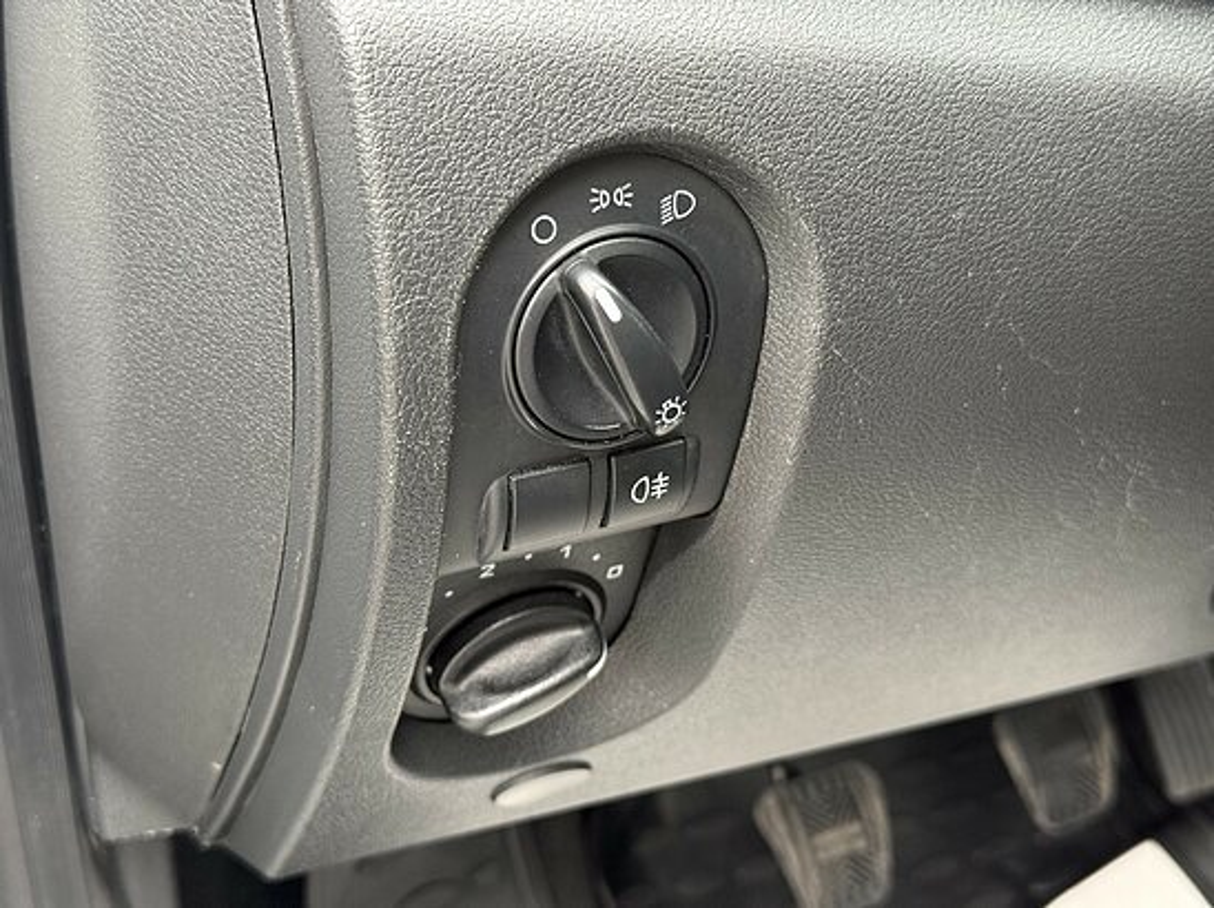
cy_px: 454
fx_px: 1682
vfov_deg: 30.2
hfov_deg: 39.7
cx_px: 607
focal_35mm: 48
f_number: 1.78
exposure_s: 1/60
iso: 200
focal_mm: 6.76
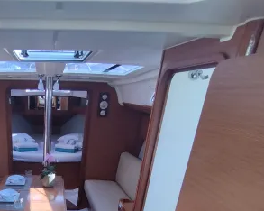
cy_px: 201
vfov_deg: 41.1
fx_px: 250
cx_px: 39
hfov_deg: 50.8
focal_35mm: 32
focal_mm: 1.65
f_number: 2.2
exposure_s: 1/100
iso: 60
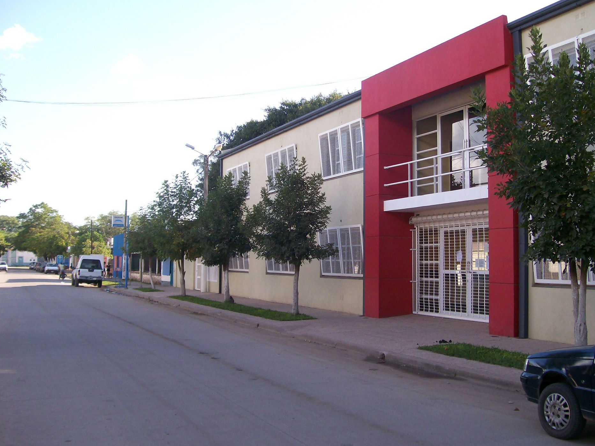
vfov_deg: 38.7
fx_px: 636
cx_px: 301
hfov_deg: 50.1
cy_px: 227
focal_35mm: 37
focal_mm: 6
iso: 80
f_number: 2.7
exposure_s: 1/452
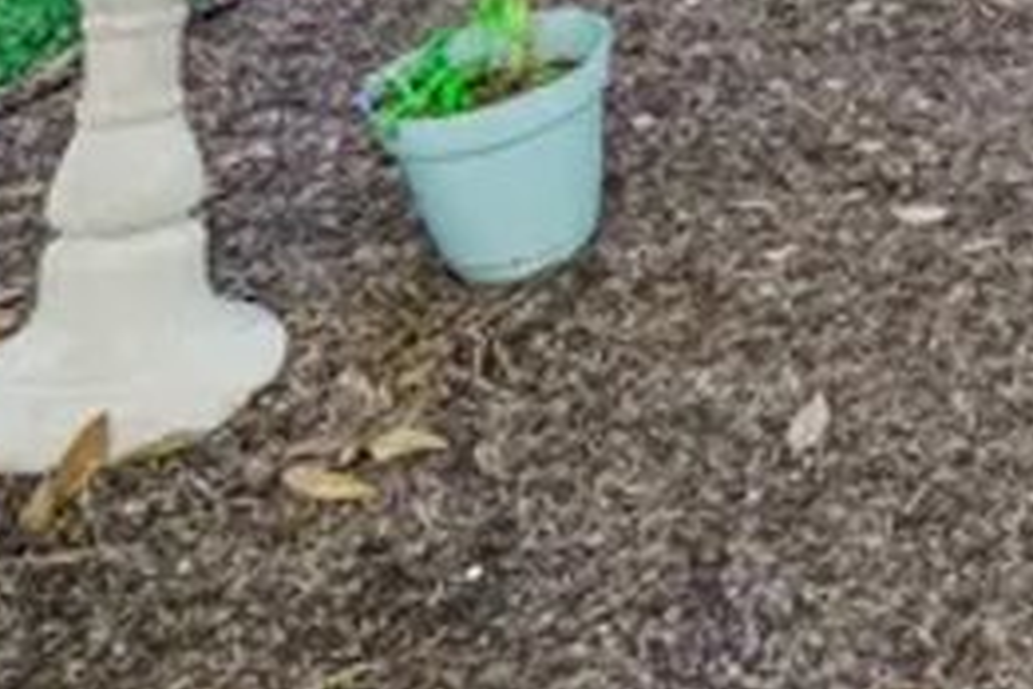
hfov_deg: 26.7
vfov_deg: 17.9
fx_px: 1578
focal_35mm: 55
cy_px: -647
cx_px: 1524
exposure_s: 1/100
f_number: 7.1
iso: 500
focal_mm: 9
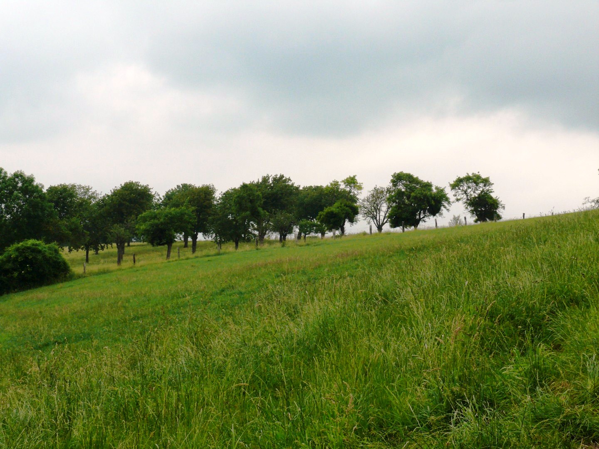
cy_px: 224
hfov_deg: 31.7
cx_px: 300
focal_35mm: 61
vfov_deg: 24.0
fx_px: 1056
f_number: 5.6
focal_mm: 12.9
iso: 200
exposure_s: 1/400
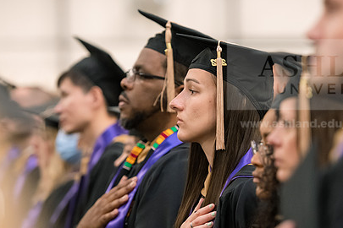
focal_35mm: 215
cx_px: 202
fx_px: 2048
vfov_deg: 6.4
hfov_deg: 9.6
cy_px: 141
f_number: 3.2
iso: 3200
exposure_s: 1/200
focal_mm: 150
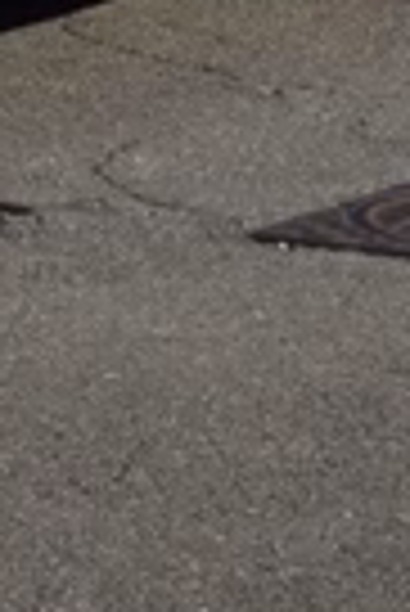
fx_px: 8228
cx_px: -987
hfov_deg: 2.8
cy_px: -436
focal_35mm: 483
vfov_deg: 4.2
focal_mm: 55
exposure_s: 1/400
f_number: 10
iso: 100
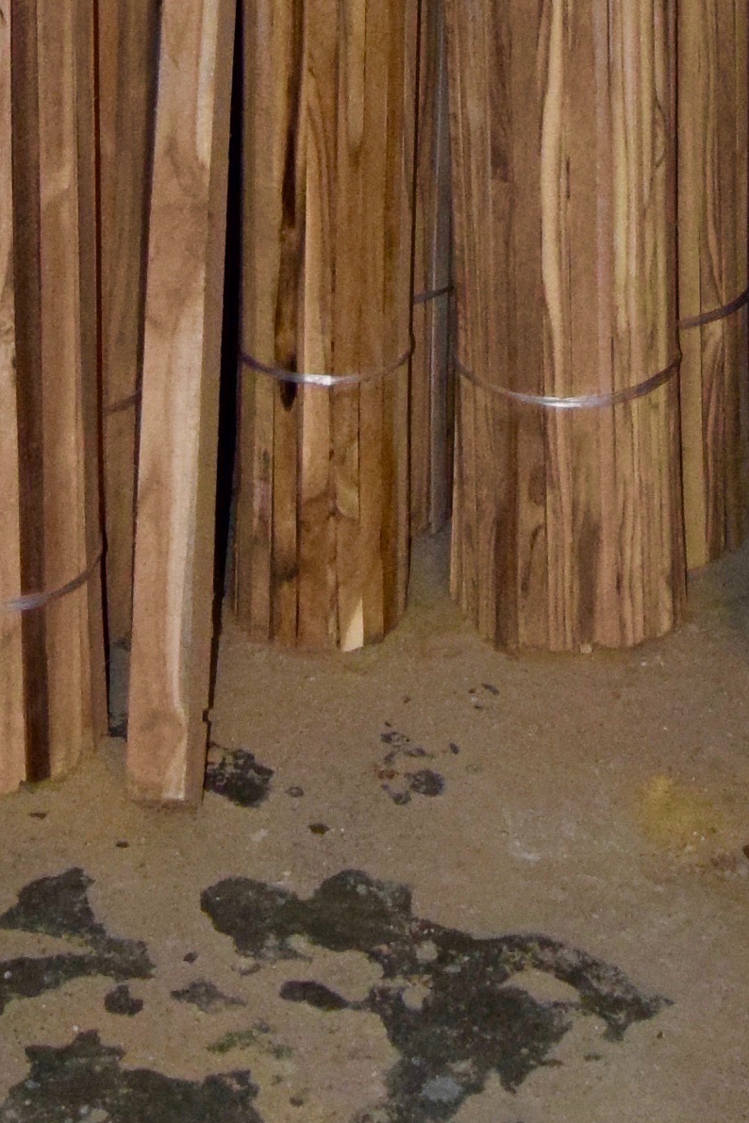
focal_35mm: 136
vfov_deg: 13.9
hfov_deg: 10.1
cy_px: -705
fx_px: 4244
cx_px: 547
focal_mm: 18
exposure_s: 1/60
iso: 1800
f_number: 3.5
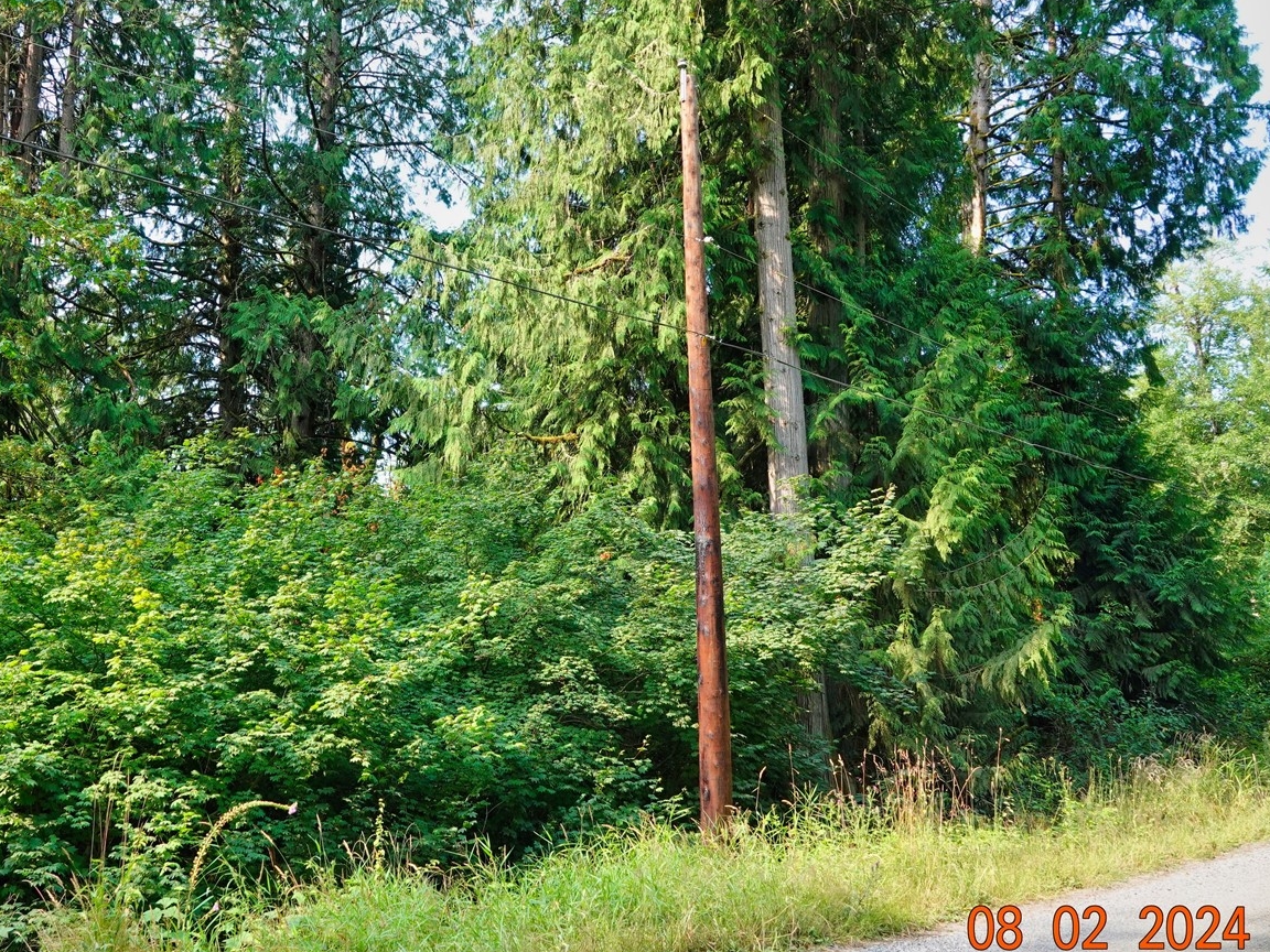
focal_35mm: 34
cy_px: 431
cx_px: 437
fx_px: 1247
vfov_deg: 41.8
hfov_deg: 53.0
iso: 100
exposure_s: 1/250
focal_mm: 8.8
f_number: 2.5
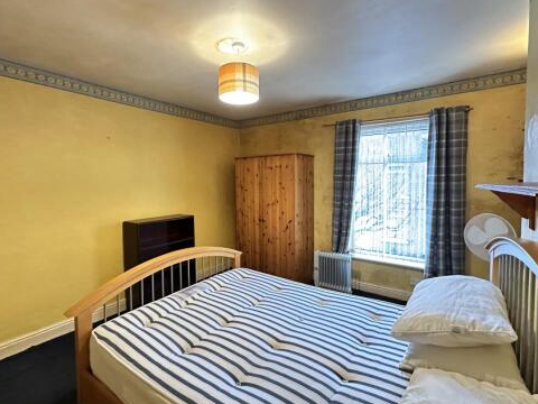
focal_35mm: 17
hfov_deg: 91.0
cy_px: 195
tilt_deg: -3.2
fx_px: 264
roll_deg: +1.4
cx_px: 263
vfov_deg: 74.7
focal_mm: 2.22
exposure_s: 1/34
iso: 800
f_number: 2.2
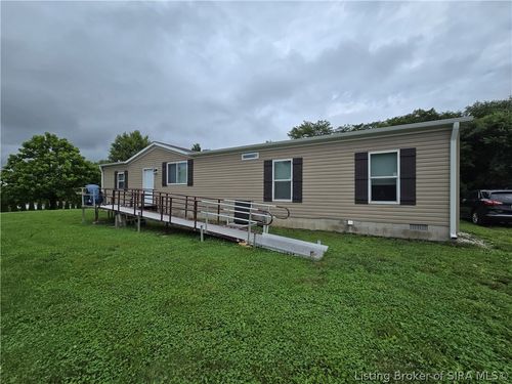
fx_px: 192
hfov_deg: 106.2
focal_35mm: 13
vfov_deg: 89.9
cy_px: 192
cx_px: 256
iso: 50
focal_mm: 2.2
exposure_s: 1/3521
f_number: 2.2
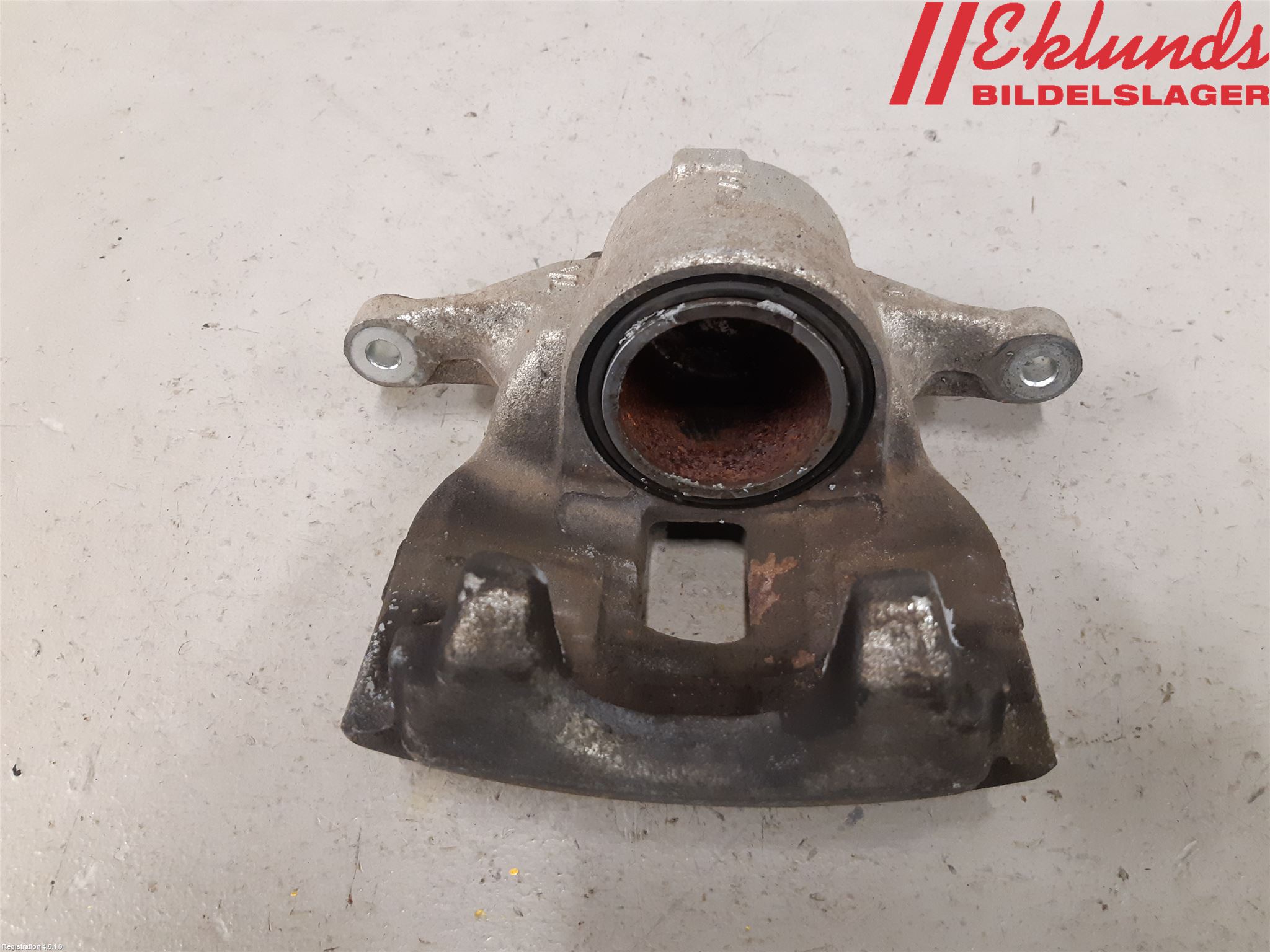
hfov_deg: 67.3
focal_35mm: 26
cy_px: 476
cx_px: 635
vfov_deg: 53.1
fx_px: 954
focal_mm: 3.93
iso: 250
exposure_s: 1/50
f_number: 1.7
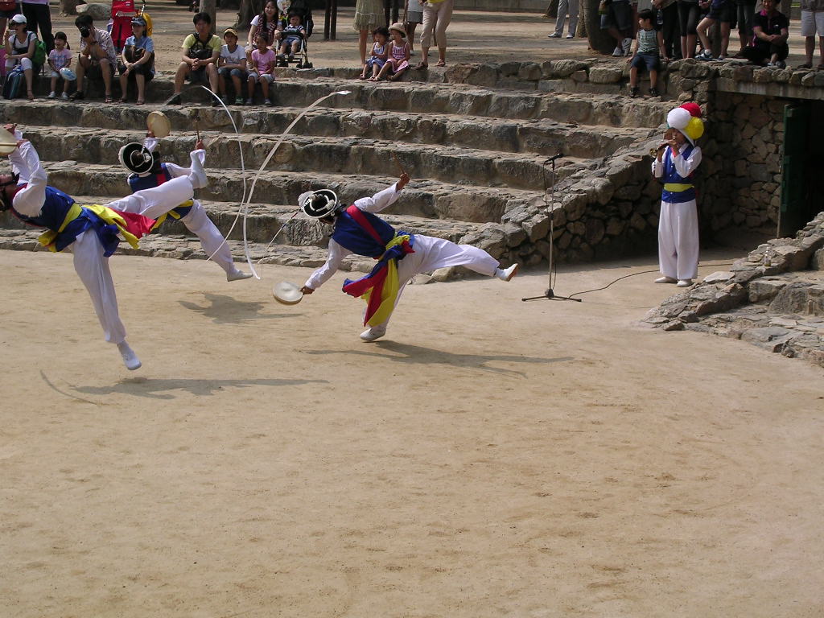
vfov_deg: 16.2
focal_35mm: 91
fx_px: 2166
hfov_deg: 21.5
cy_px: 309
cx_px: 412
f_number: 4.3
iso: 100
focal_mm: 13.7
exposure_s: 1/756
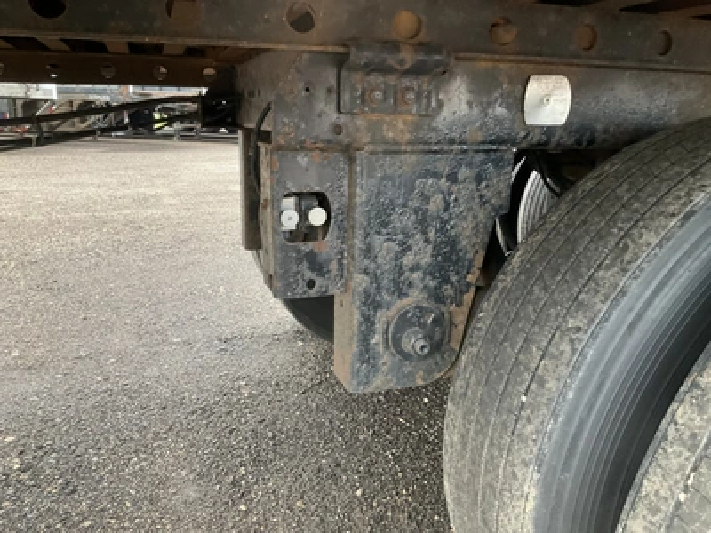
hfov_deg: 61.7
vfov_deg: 48.2
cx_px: 356
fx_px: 596
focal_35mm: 29
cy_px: 266
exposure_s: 1/60
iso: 100
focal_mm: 3
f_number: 1.8
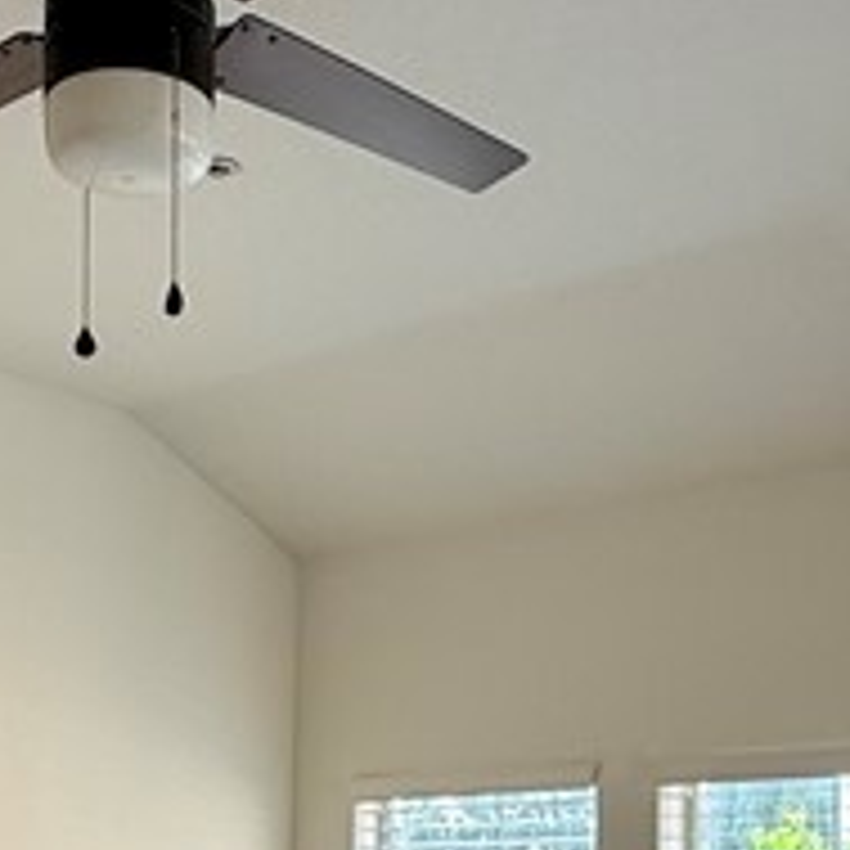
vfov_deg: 23.7
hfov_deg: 25.7
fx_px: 1861
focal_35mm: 67
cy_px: 985
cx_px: 351
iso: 80
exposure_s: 1/121
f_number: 2.2
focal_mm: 2.22
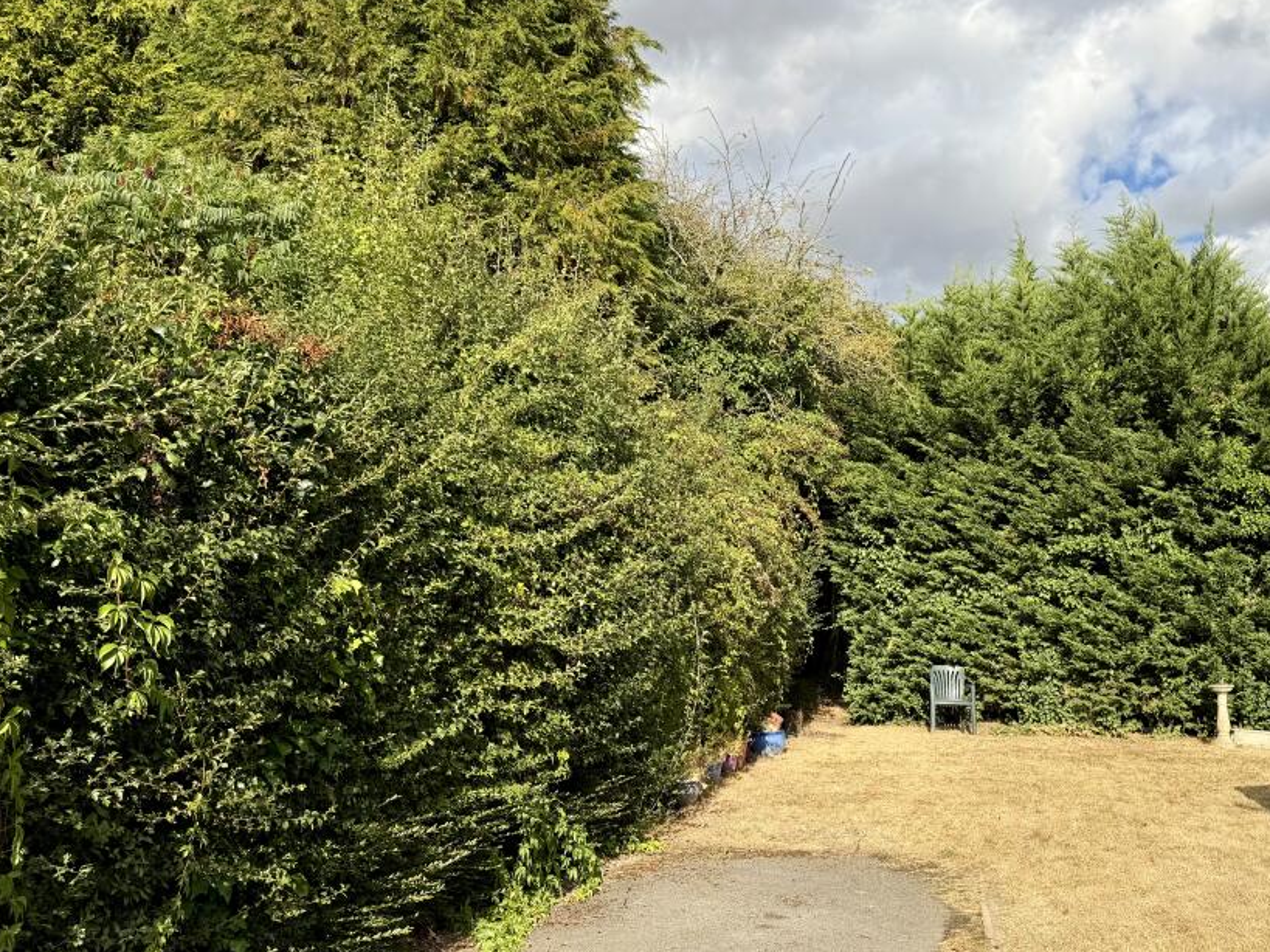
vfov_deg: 46.8
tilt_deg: +6.2
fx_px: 1100
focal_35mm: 30
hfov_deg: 59.3
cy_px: 484
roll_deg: +0.1
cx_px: 782
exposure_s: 1/3425
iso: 80
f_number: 1.78
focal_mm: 6.76
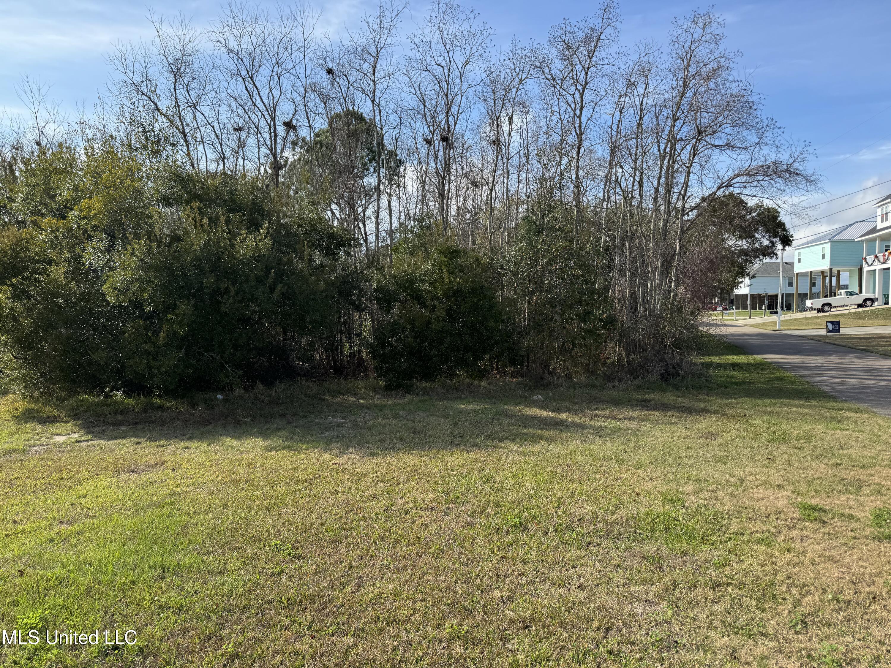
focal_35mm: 24
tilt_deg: -2.9
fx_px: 618
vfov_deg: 56.8
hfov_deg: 71.6
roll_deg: +0.6
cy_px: 334
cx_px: 446
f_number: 1.78
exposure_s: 1/2506
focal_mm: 6.76
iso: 80
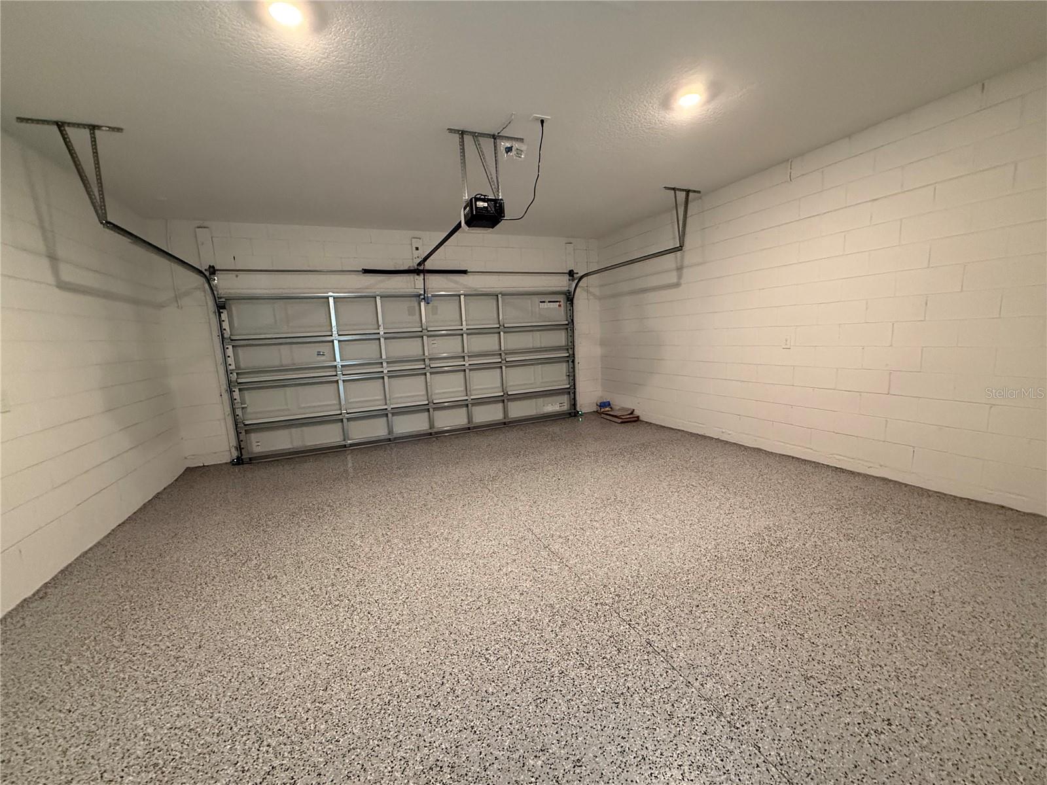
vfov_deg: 85.7
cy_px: 392
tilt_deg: -6.9
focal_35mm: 14
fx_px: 423
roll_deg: +3.1
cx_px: 524
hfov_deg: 102.1
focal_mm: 2.22
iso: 640
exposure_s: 1/60
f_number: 2.2
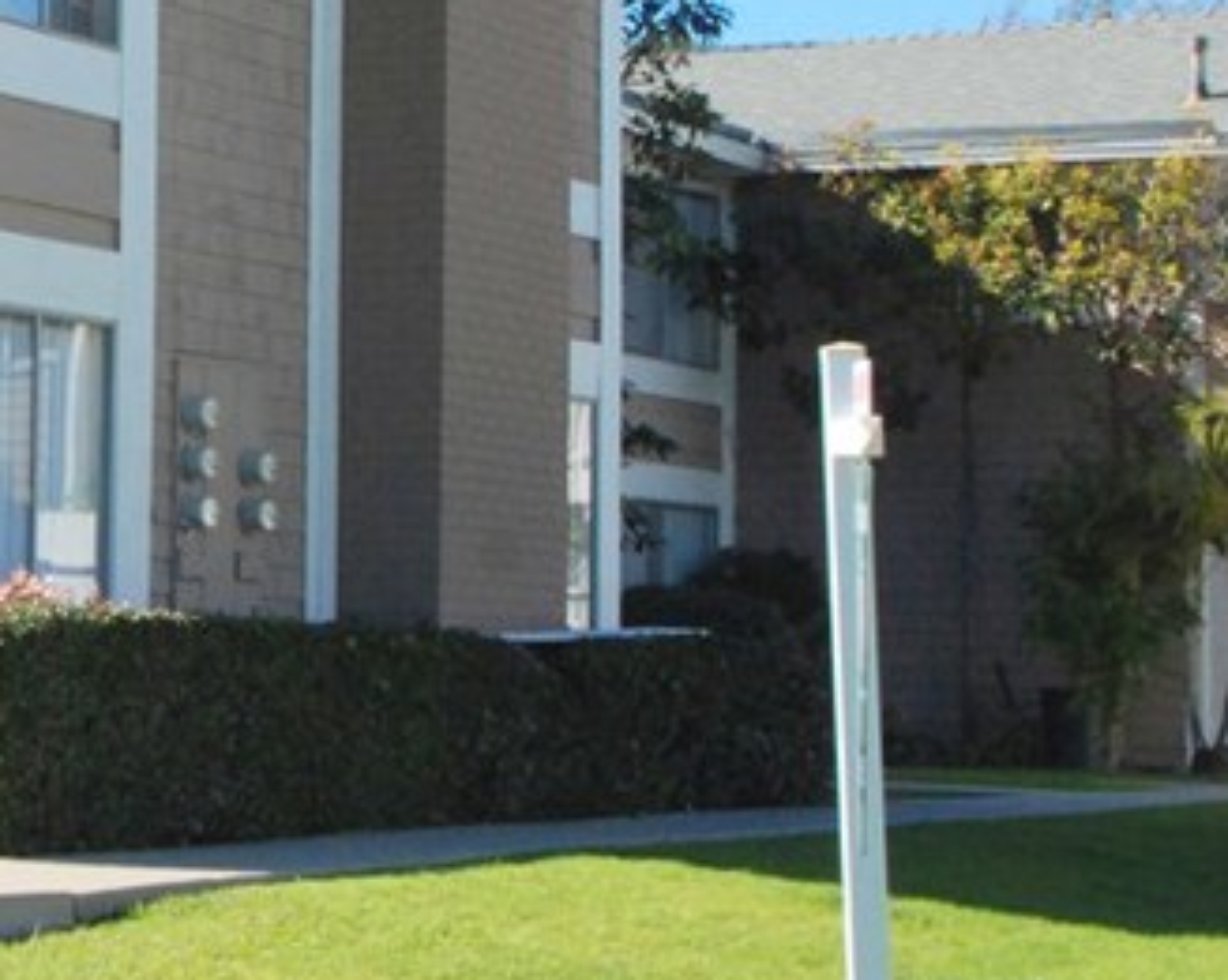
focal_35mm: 106
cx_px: -240
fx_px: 3849
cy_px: 250
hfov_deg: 17.3
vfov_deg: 14.5
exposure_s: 1/500
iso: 800
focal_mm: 24
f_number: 11
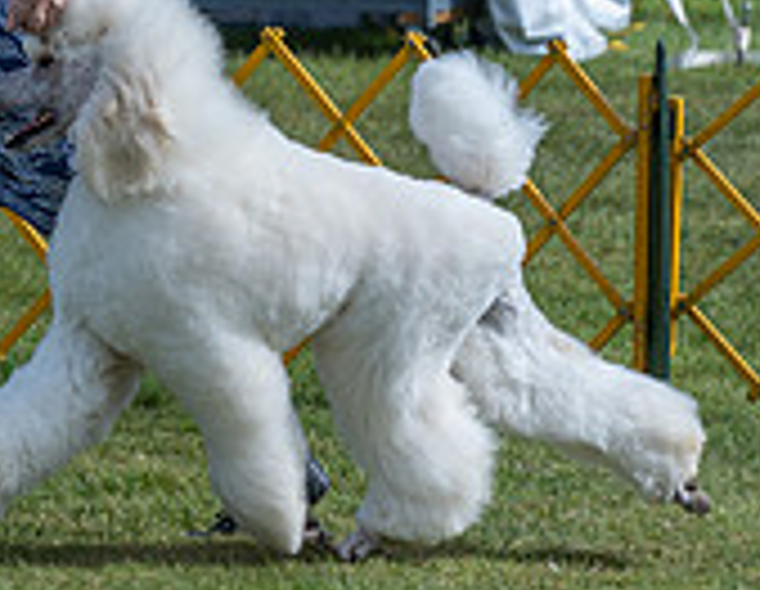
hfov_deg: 4.2
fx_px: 10334
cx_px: 112
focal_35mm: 465
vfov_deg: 3.3
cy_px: -117
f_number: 5.6
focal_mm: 123
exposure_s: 1/1250
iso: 125
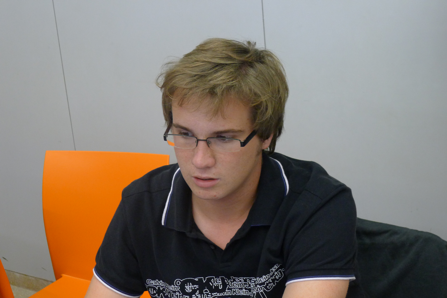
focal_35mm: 60
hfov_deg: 33.4
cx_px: 224
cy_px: 149
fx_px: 745
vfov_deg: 22.6
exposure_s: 1/30
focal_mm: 12.8
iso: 400
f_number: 2.8
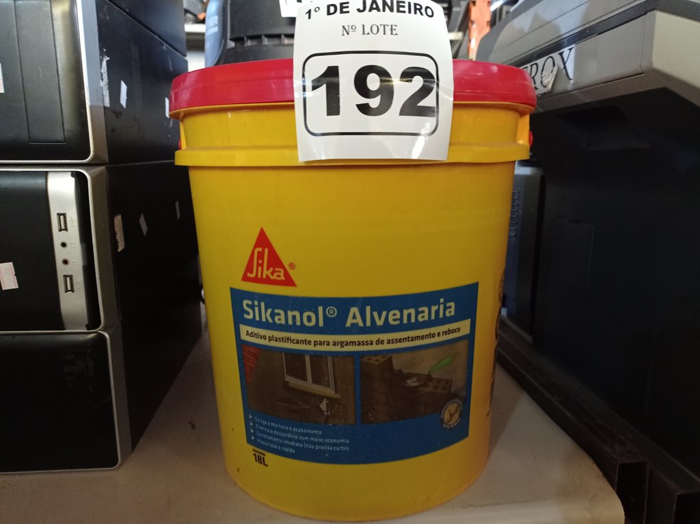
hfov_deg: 63.5
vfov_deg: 49.7
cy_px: 262
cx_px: 350
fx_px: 566
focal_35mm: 28
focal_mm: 4.7
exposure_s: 1/24
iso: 697
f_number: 1.79
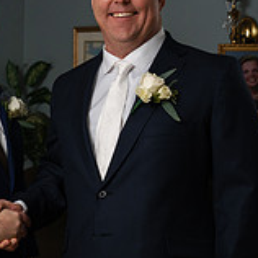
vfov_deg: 16.7
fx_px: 877
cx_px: 52
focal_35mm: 104
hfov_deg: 16.6
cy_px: 189
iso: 500
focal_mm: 43
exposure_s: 1/200
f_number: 4
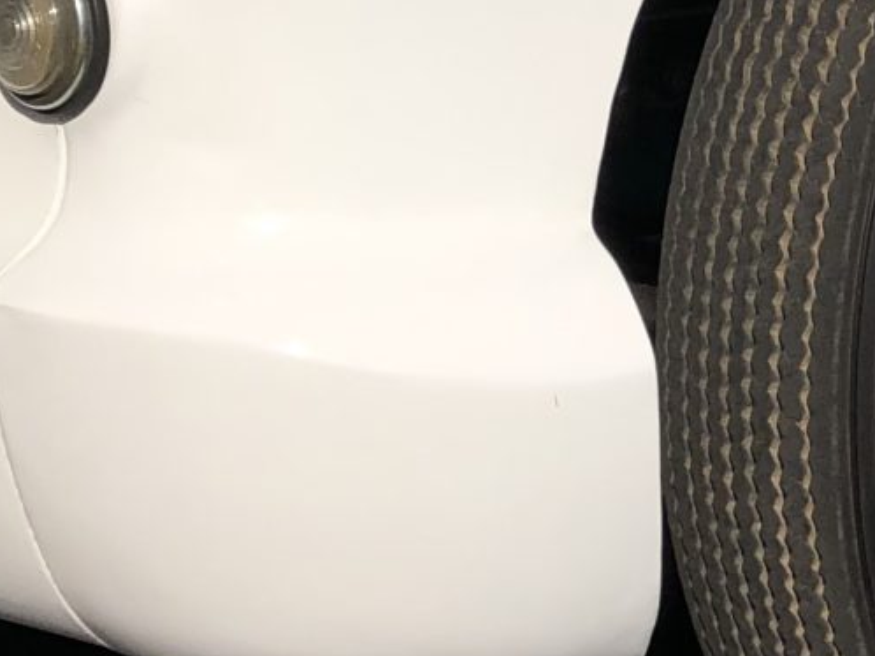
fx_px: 3638
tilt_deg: -4.1
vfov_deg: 10.1
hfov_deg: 13.4
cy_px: -229
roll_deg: +1.7
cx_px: 1021
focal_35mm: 144
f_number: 1.8
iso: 20
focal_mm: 3.99
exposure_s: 1/3690
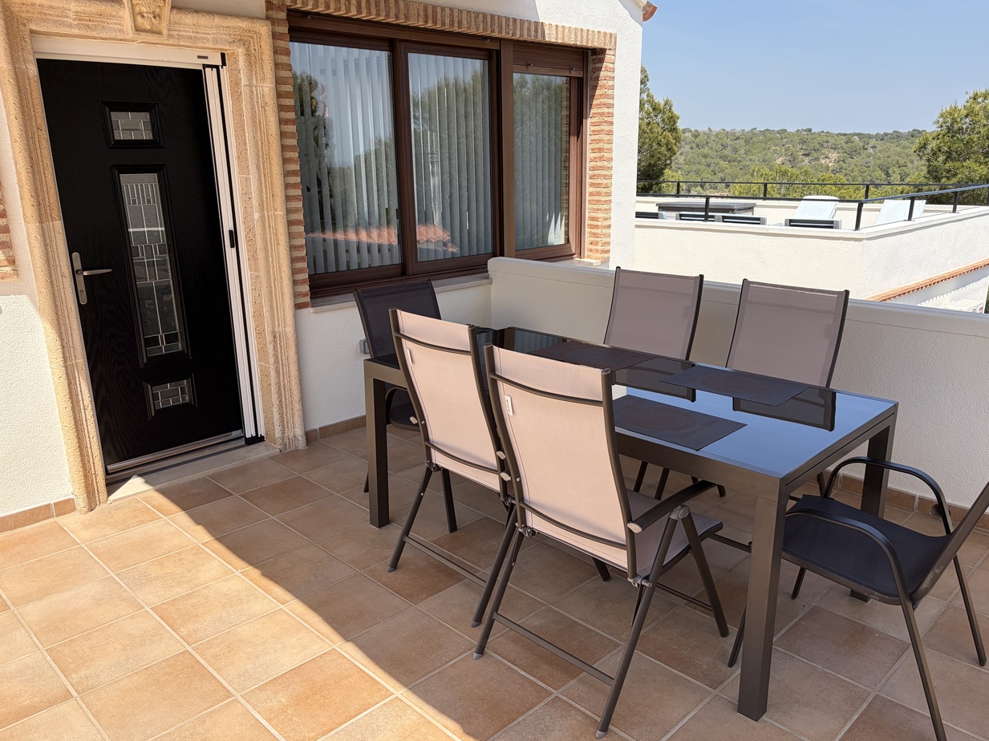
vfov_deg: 51.3
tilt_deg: -15.7
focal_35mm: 27
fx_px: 771
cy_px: 369
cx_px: 506
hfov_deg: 65.3
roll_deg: +0.8
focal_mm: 5.96
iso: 50
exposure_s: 1/2747
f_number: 1.6
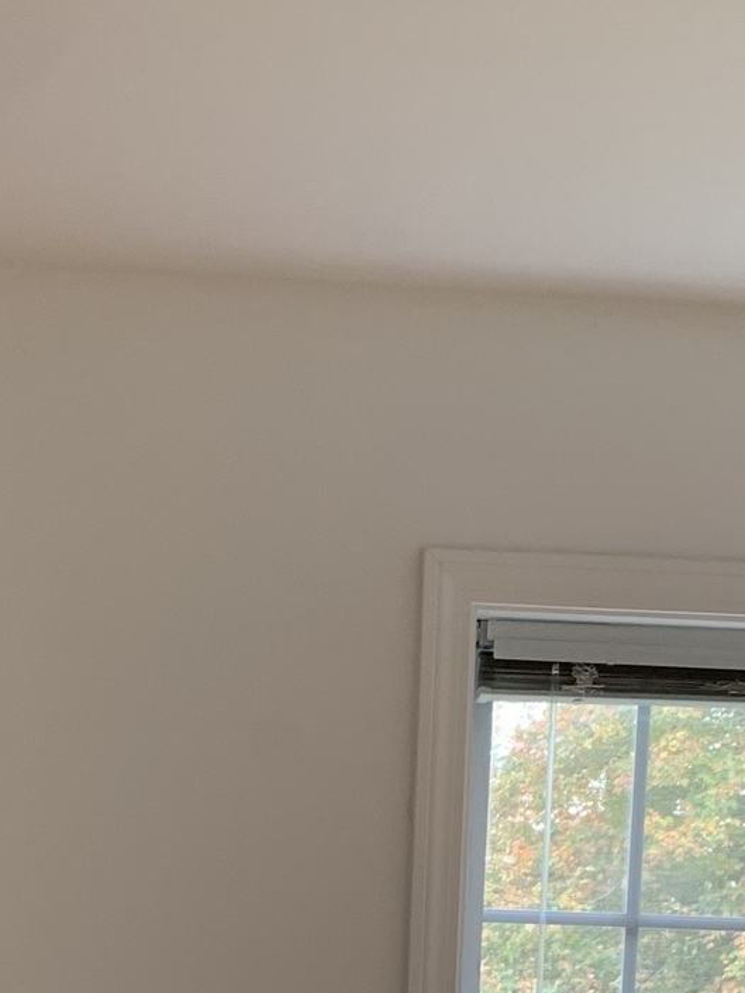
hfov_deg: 17.1
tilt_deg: -1.1
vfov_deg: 21.2
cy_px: 1239
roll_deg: -2.1
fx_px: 2438
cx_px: 46
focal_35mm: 85
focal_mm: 4.25
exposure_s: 1/78
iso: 100
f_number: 1.8
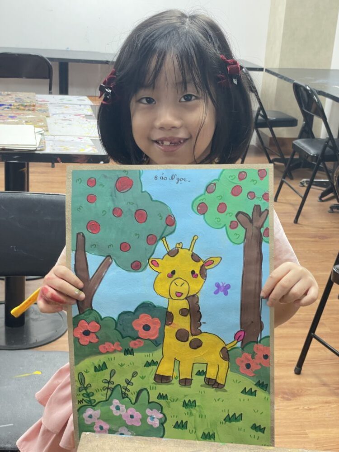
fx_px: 679
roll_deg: -3.3
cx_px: 170
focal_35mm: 52
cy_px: 226
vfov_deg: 36.8
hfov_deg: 28.0
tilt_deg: -18.9
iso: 125
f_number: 2
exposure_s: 1/50
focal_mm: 6
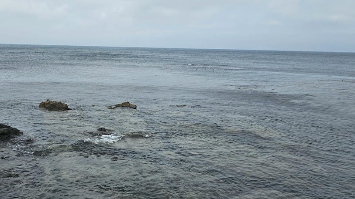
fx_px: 348
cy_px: 62
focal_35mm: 37
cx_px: 118
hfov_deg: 53.0
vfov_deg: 31.6
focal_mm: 6.3
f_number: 1.7
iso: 10
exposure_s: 1/1391
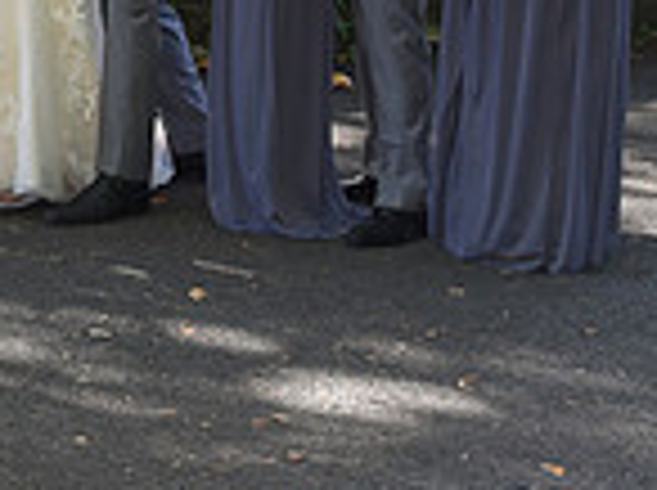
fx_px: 2539
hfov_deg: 13.6
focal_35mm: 134
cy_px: -151
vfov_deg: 10.8
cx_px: -428
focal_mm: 35
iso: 640
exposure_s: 1/200
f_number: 5.6
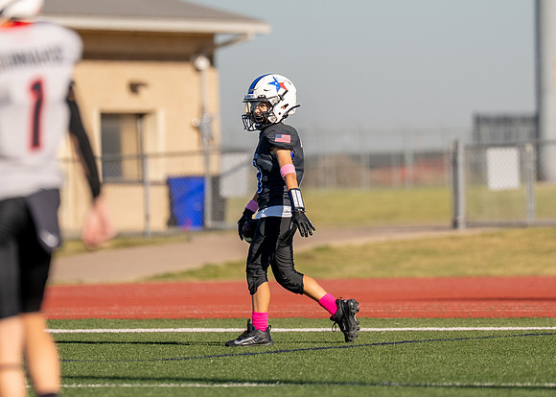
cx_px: 307
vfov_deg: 3.6
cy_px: 149
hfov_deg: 5.0
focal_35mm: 400
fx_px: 6309
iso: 160
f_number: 2.8
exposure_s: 1/3200
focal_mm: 200
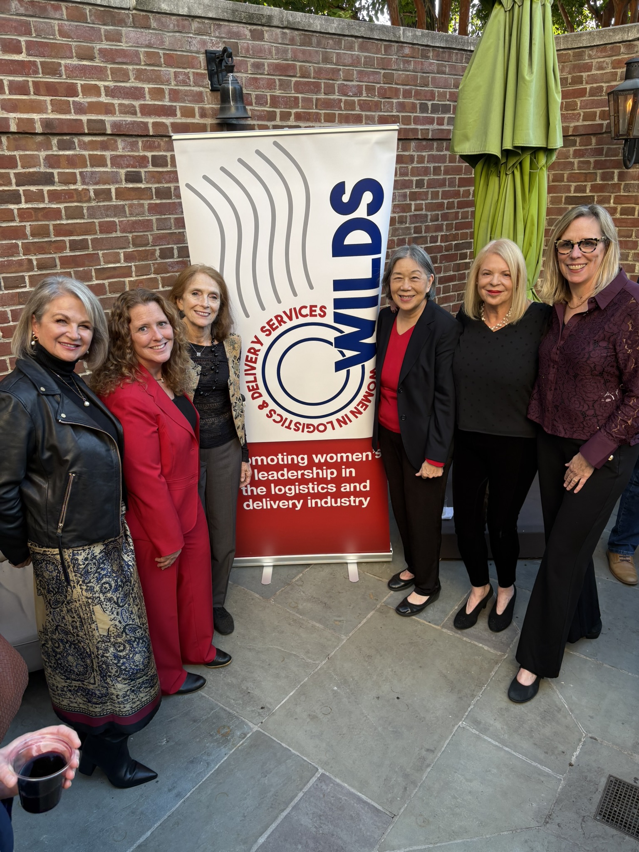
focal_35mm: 26
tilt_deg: -21.6
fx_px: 640
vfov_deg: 67.3
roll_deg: +1.7
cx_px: 320
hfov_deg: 53.1
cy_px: 426
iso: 50
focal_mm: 5.96
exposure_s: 1/121
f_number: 1.6
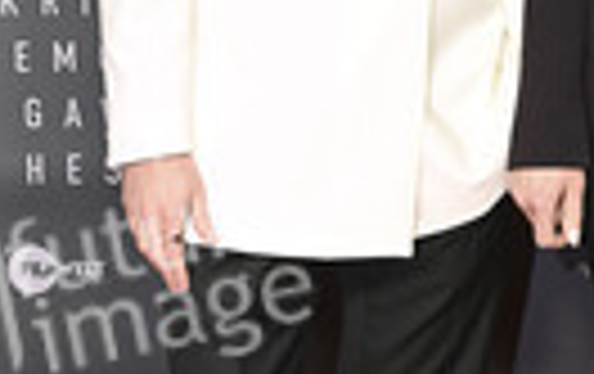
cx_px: 572
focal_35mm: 123
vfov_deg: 10.7
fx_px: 1995
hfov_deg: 16.6
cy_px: 72
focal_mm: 40
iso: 1600
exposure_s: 1/160
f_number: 6.3
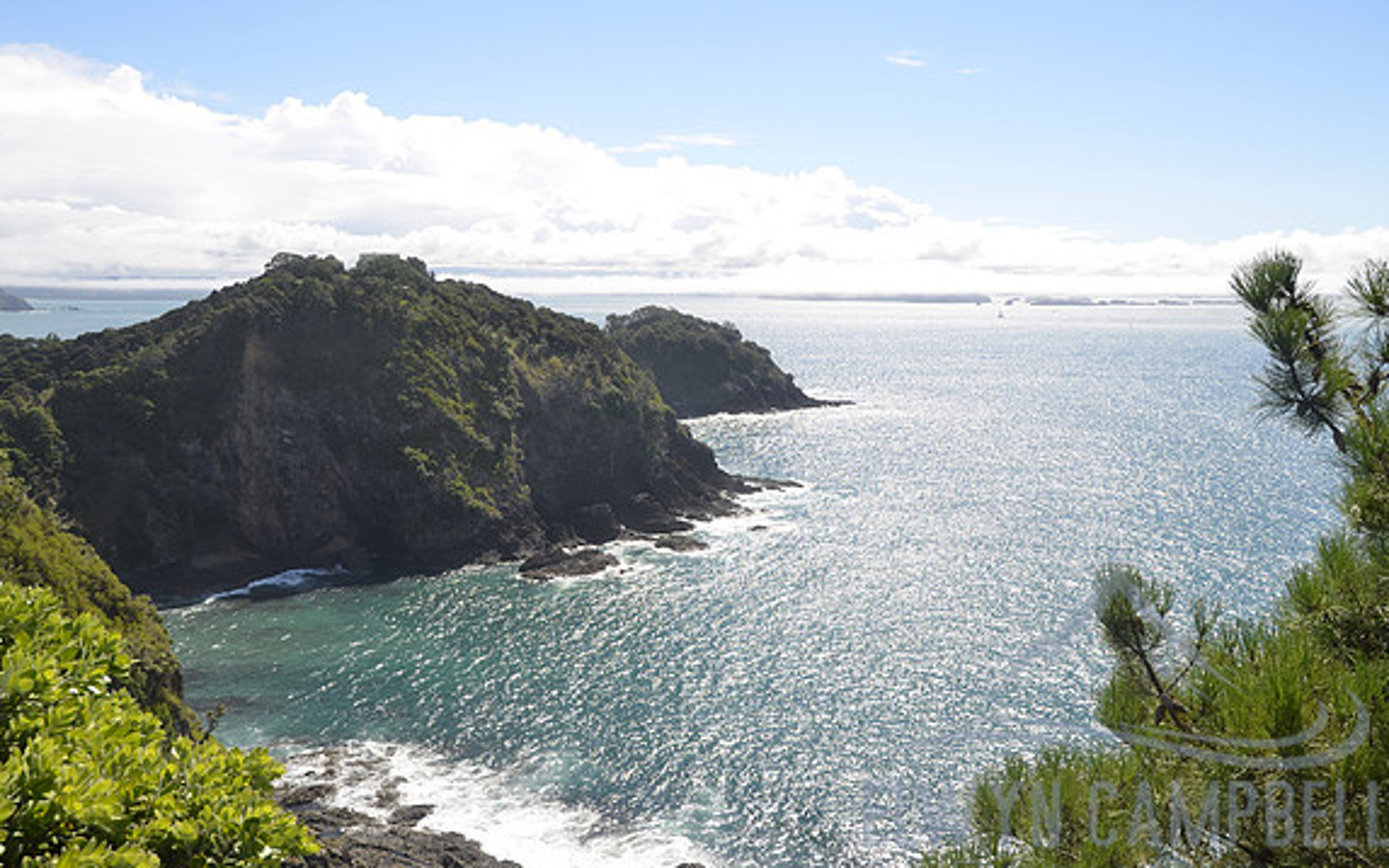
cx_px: 688
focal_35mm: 34
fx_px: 1287
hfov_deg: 56.7
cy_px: 429
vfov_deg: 37.3
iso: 100
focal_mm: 22
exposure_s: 1/250
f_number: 8
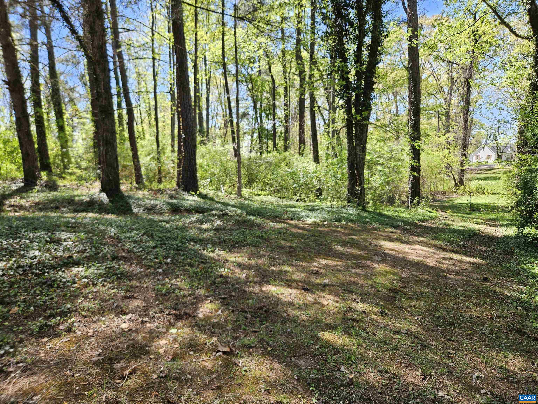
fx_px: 357
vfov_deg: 58.9
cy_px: 202
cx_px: 269
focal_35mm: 23
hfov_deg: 73.9
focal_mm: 5.4
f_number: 1.8
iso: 25
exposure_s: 1/208
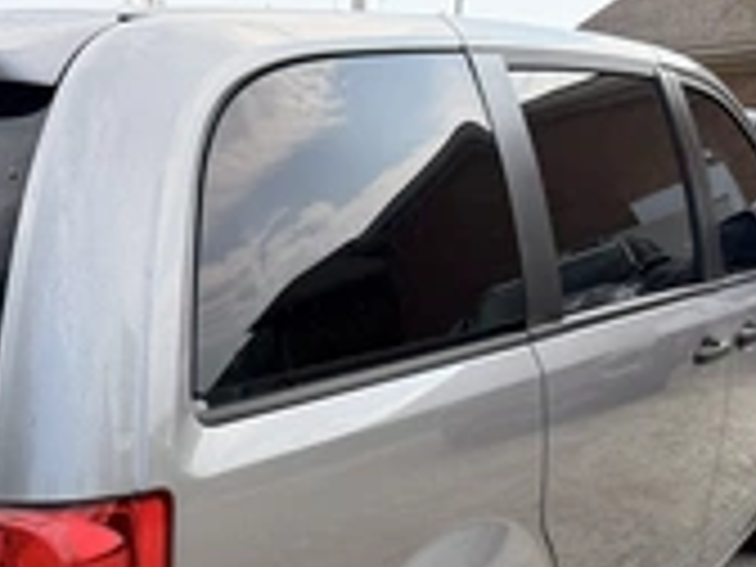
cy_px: 540
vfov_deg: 24.7
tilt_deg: -15.6
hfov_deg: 32.7
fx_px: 1245
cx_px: 130
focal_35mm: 57
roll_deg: +5.9
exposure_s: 1/2110
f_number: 1.78
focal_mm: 6.76
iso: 80
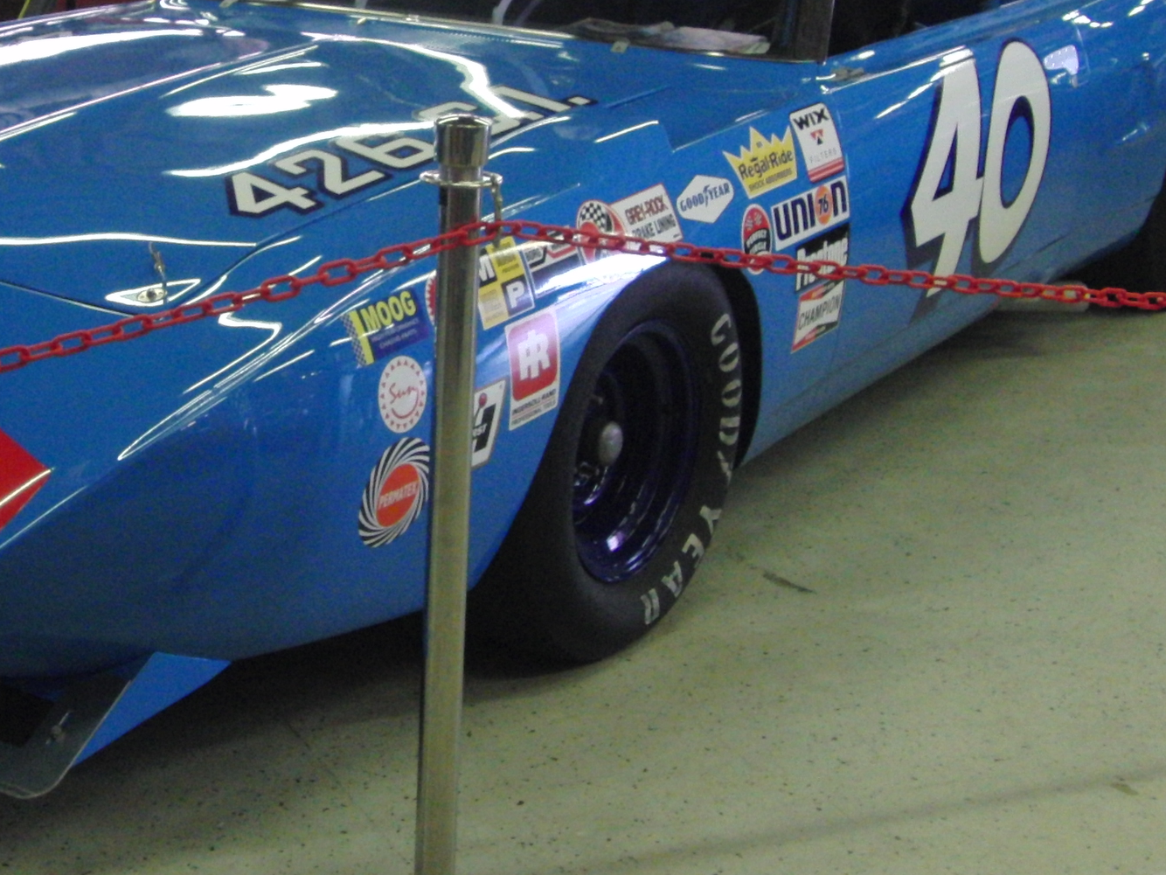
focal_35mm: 71
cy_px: 157
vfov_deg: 20.5
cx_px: 340
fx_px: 2392
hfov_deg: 27.1
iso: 400
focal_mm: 6.5
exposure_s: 1/80
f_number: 3
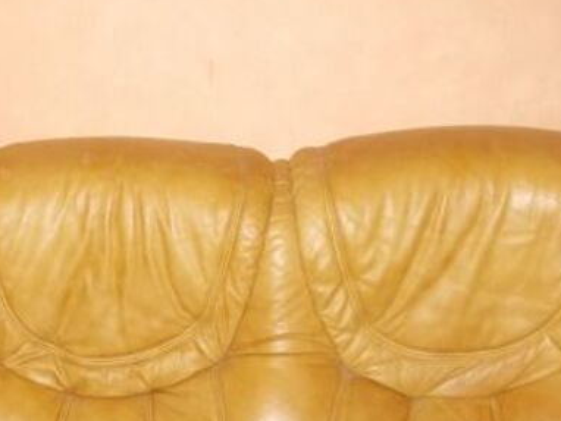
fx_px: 1103
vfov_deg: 20.2
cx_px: 142
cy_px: 508
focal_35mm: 68
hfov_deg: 28.1
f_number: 3.2
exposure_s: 1/25
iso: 250
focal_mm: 4.6
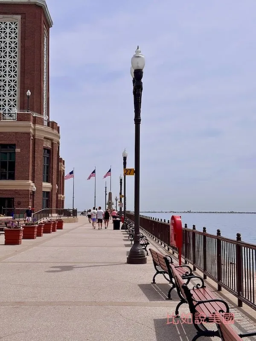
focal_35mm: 48
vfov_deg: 39.7
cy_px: 170
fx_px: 473
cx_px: 128
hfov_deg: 30.3
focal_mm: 6.86
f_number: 1.78
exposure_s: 1/10870
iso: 64
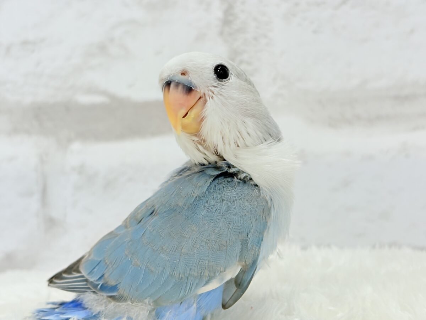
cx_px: 213
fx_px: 640
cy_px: 160
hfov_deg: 36.8
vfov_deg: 28.0
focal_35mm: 52
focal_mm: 5.96
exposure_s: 1/100
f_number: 1.6
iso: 80
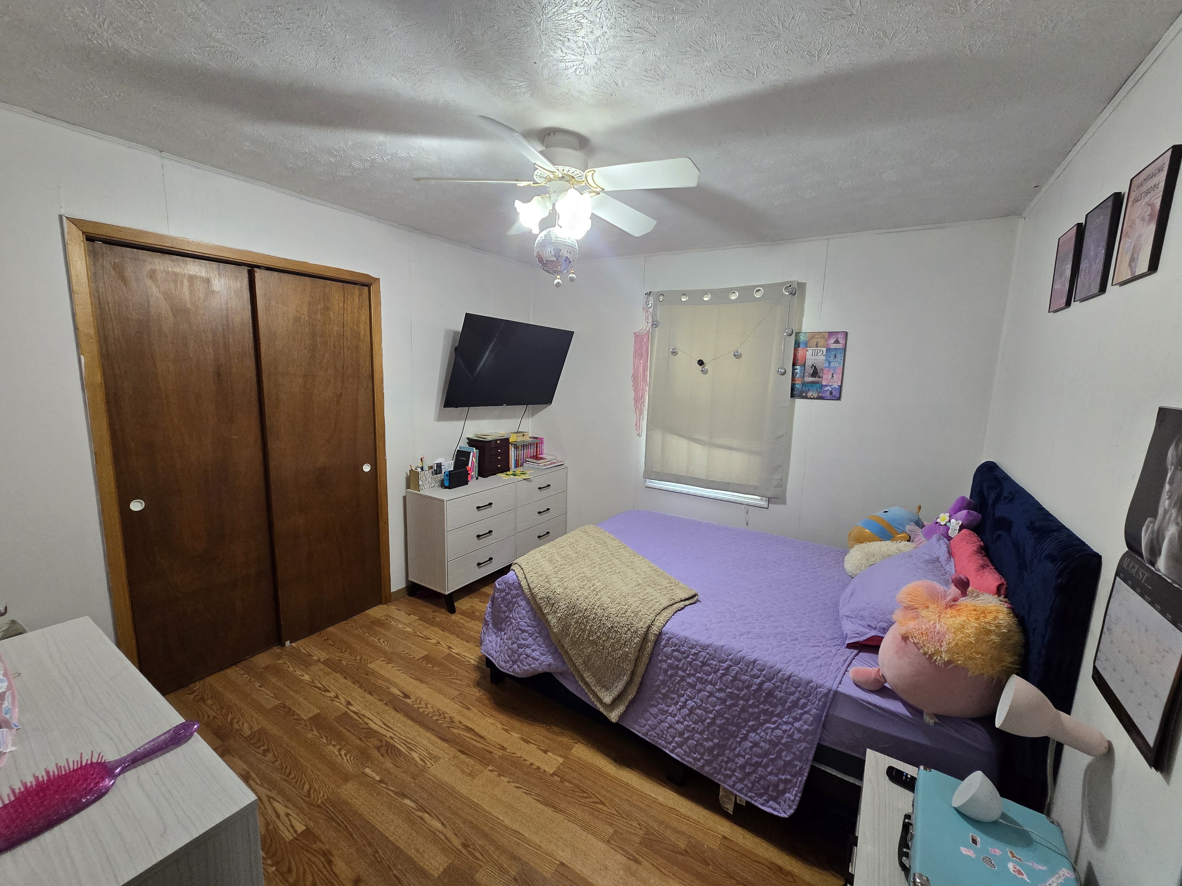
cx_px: 591
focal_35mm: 13
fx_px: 444
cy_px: 443
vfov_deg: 89.9
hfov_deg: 106.2
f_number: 2.2
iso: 400
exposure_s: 1/60
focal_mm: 2.2
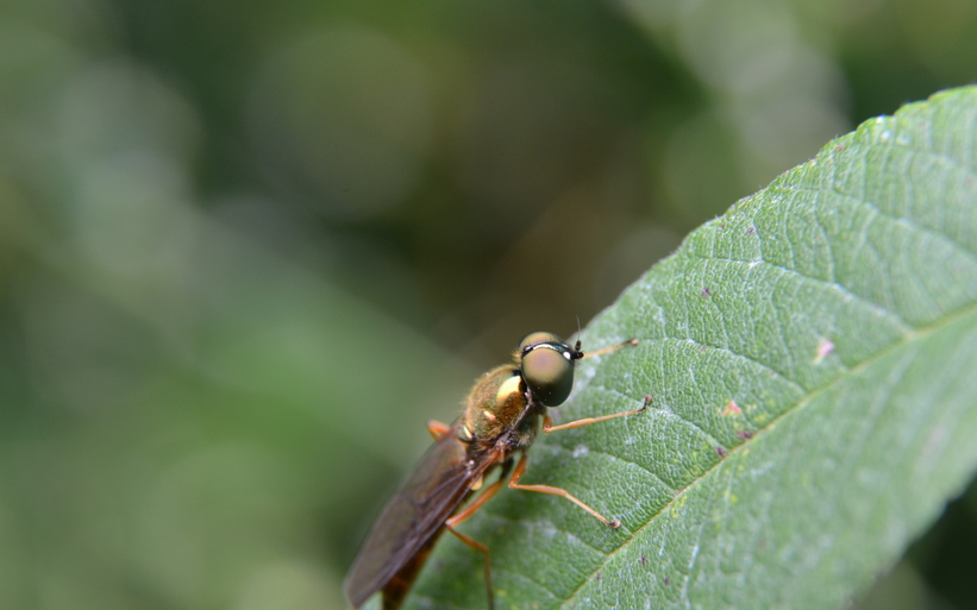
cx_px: 562
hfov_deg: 11.1
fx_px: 5021
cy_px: 370
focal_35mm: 189
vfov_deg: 7.0
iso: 250
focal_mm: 105
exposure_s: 1/200
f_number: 8
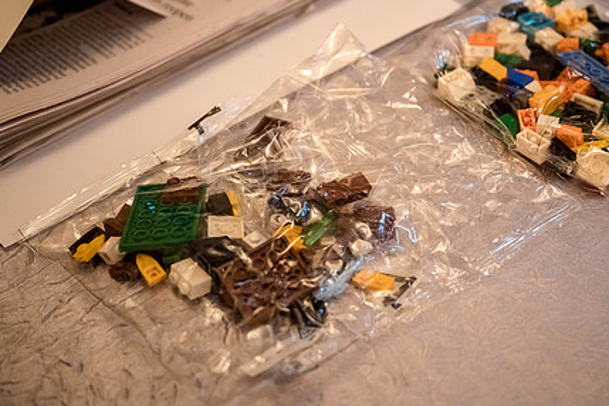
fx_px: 880
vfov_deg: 26.0
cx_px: 389
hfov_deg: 37.9
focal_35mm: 52
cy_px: 168
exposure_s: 1/80
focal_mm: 18
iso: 1000
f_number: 2
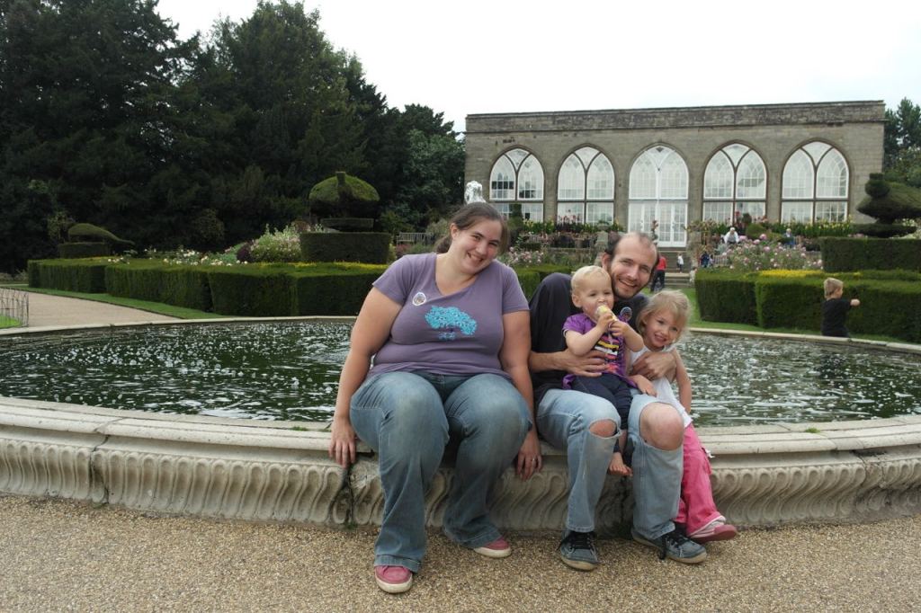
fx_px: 767
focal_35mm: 30
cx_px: 460
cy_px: 306
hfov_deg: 61.9
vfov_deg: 43.6
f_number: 5
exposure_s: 1/160
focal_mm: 20
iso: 100
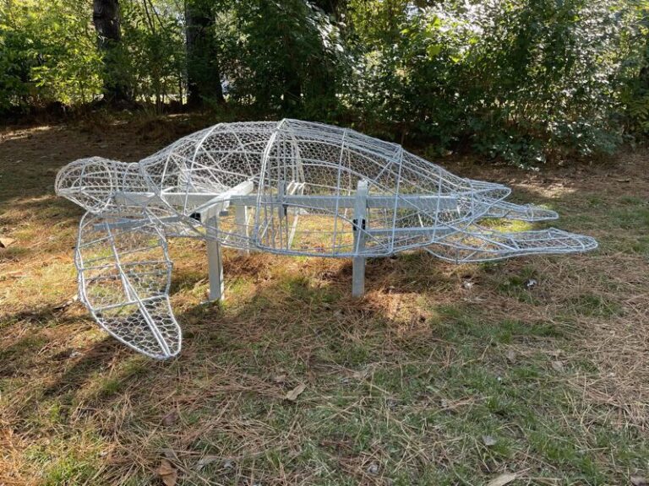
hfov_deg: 67.3
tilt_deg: -18.4
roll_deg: -1.5
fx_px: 487
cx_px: 324
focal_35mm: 26
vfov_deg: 53.1
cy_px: 243
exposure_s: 1/195
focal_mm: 5.1
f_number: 1.6
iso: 32
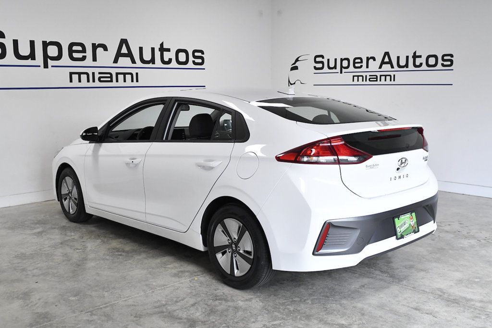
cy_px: 164
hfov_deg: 53.1
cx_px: 246
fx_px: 492
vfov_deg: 36.9
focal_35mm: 36
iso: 2500
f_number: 4.5
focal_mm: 24
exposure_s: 1/2000
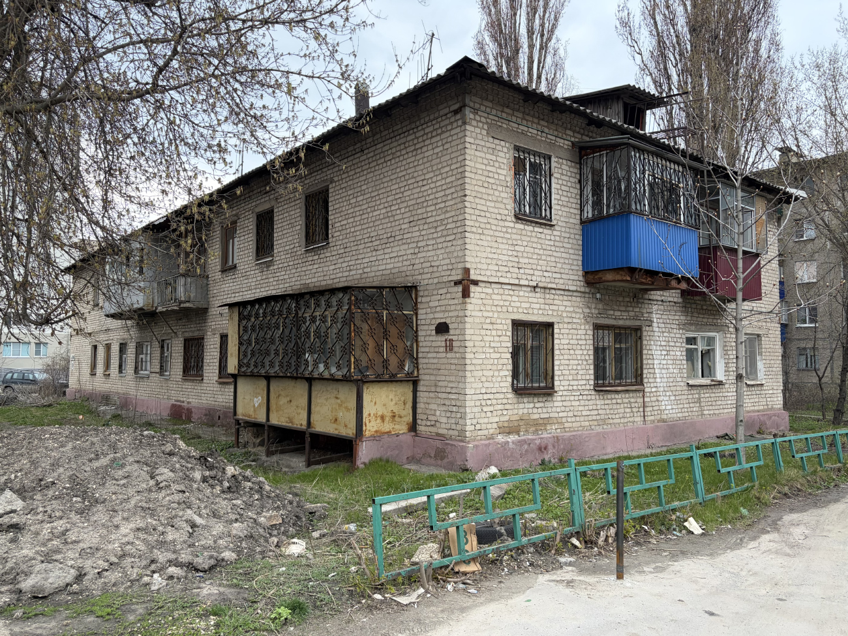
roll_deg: +1.0
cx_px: 424
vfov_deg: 53.1
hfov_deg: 67.3
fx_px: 637
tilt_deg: +5.6
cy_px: 318
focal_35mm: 26
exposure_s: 1/186
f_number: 1.6
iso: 80
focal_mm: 5.96
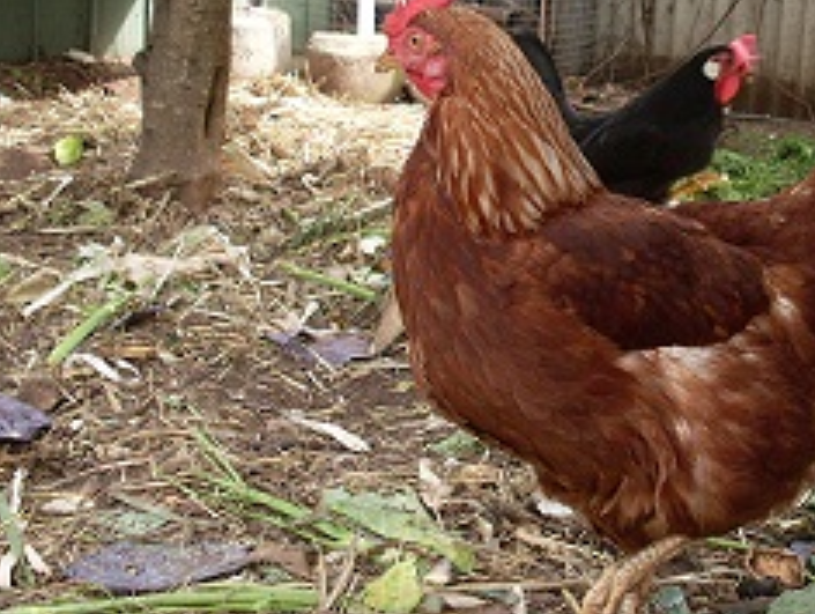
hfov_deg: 30.9
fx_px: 1462
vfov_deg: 23.5
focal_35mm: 62
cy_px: 180
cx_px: 541
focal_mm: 6.3
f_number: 2.8
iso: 80
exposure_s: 1/180
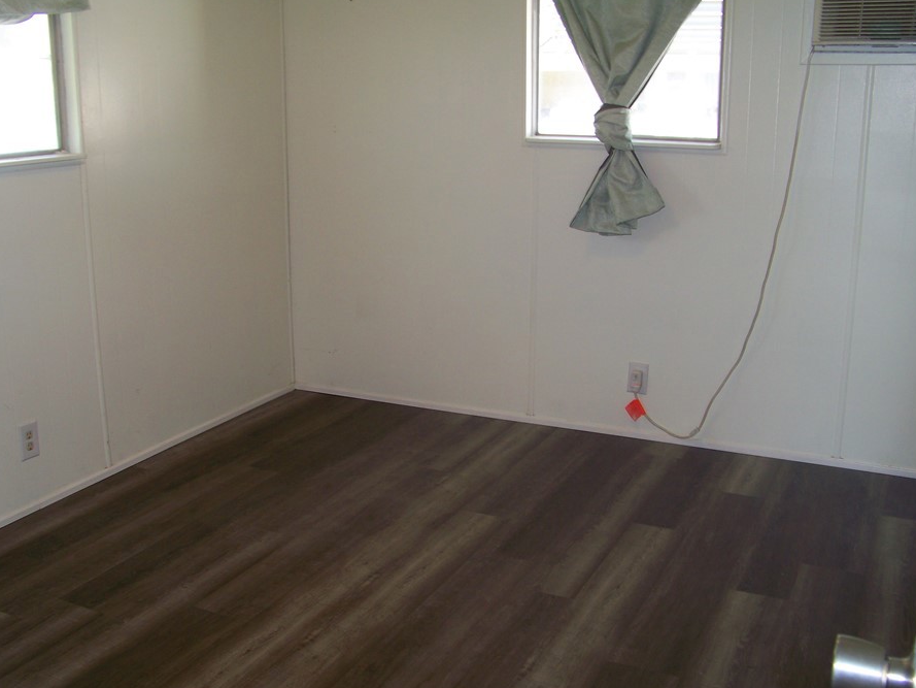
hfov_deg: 48.9
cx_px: 418
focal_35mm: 38
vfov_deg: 37.7
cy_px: 384
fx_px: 1006
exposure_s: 1/30
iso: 64
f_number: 3.6
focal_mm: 5.85
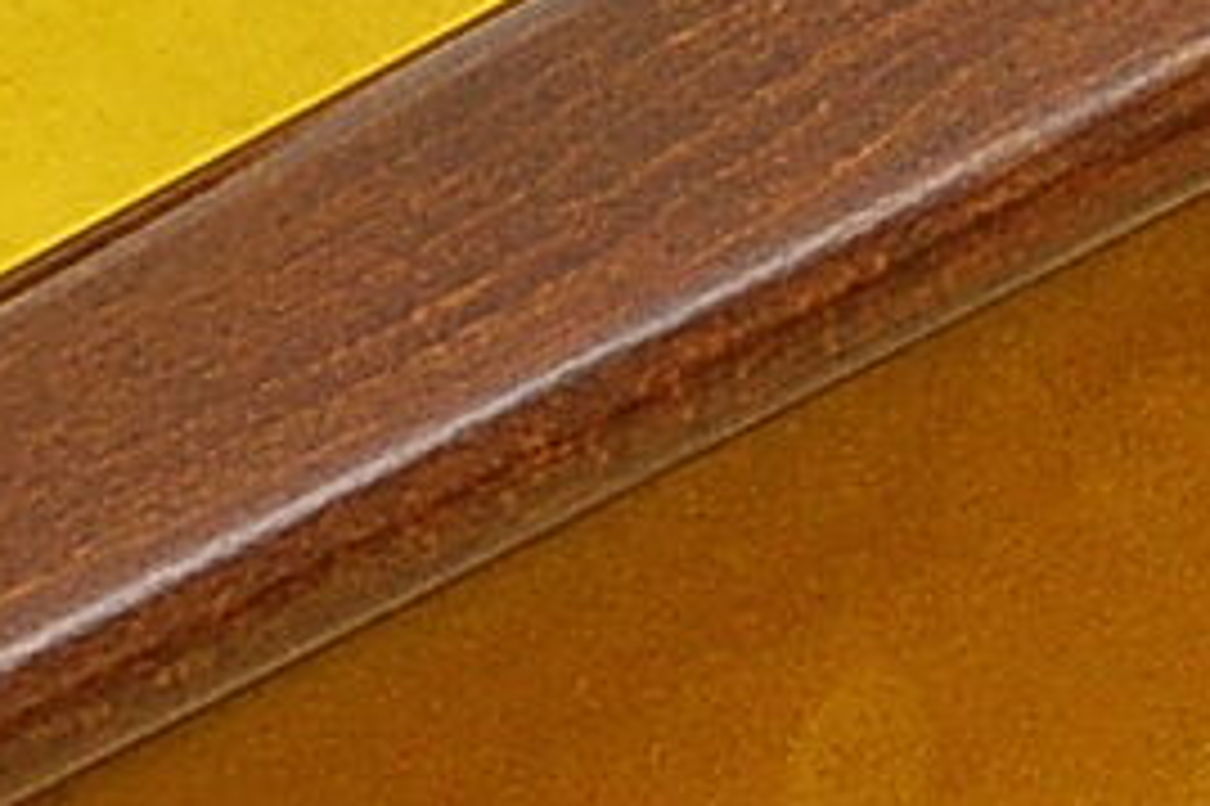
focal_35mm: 418
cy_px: -630
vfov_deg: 3.3
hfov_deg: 4.9
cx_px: 751
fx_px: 14040
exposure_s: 1/200
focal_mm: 35
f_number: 5.6
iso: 400
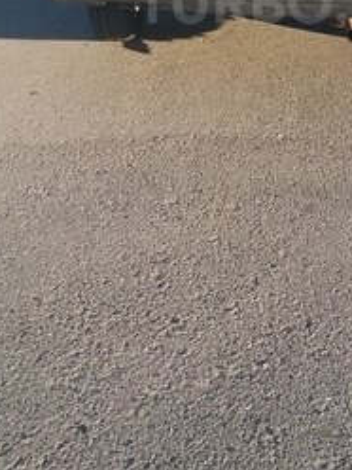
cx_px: 282
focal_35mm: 54
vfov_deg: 32.7
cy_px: 2
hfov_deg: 26.5
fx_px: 732
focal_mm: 3.7
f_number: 1.9
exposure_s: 1/446
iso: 40
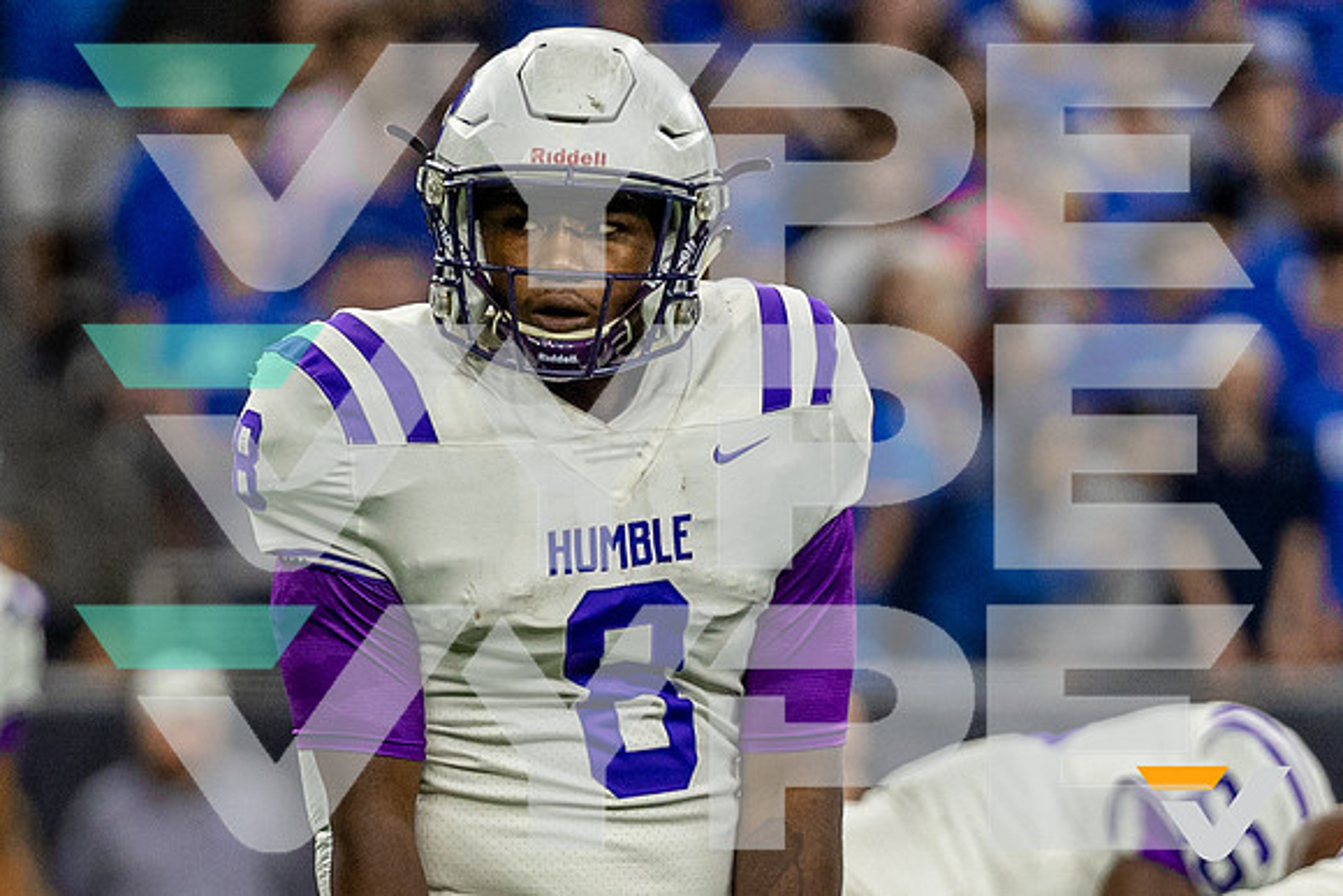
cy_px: 904
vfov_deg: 2.1
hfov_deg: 3.2
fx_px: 24171
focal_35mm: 648
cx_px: 690
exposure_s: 1/1250
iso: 1250
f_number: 2.8
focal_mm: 200
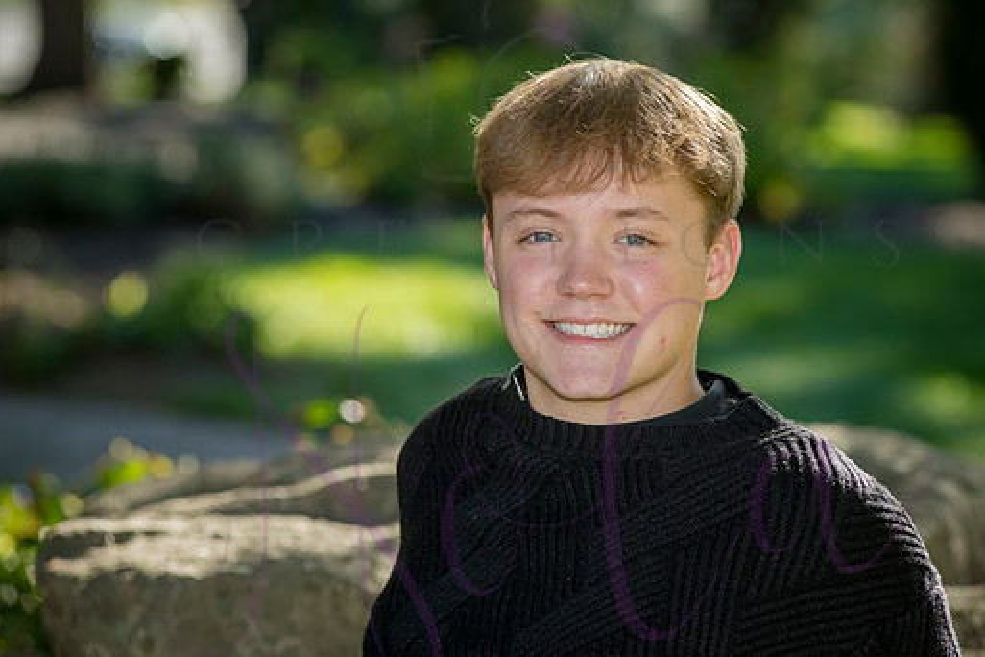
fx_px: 4487
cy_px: 337
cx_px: 549
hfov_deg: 12.5
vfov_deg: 8.4
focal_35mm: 164
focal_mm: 145
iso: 800
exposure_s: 1/640
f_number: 5
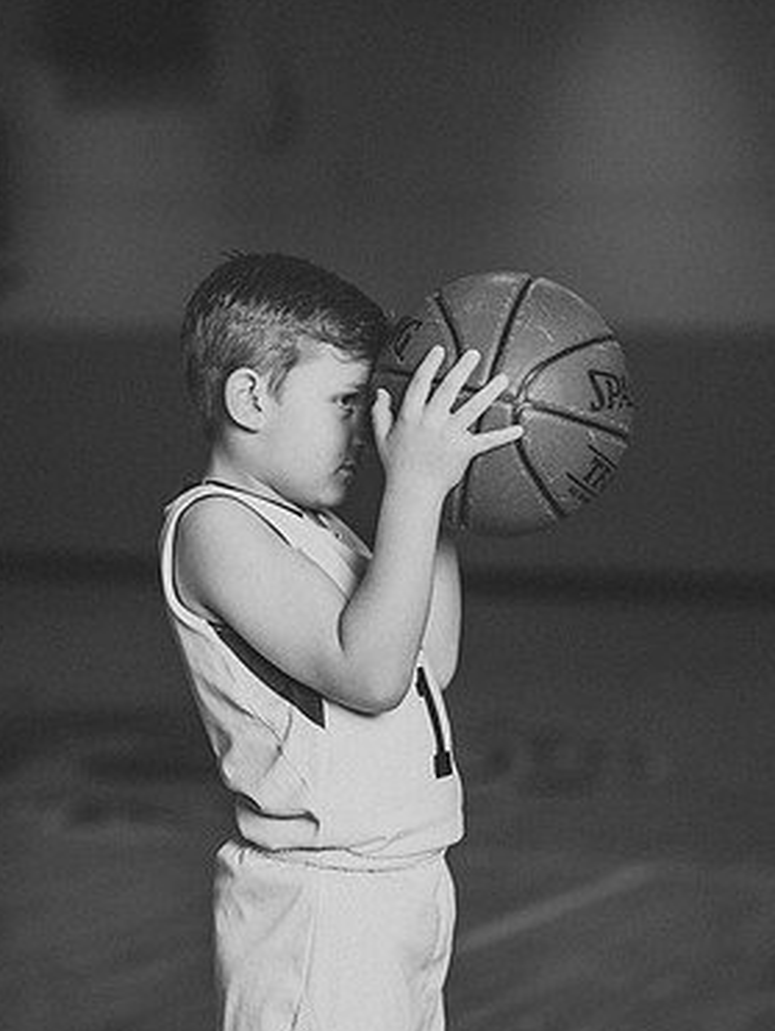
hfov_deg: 15.0
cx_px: 397
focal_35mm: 99
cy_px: 517
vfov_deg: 19.8
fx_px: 2950
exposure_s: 1/160
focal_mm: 85
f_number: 2.5
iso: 100
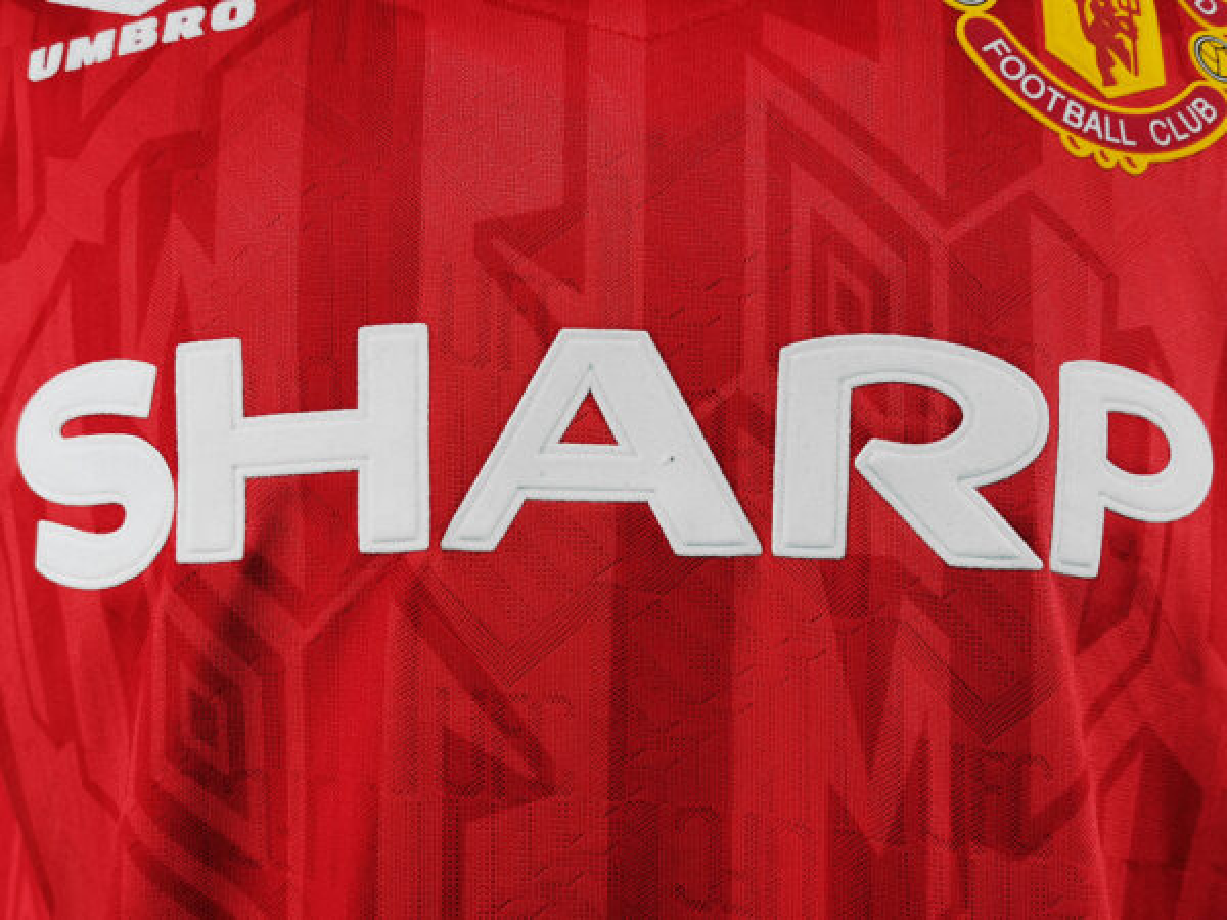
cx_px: 614
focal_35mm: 35
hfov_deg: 52.6
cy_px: 460
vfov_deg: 40.7
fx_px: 1241
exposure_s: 1/100
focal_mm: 5.58
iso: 200
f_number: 1.8
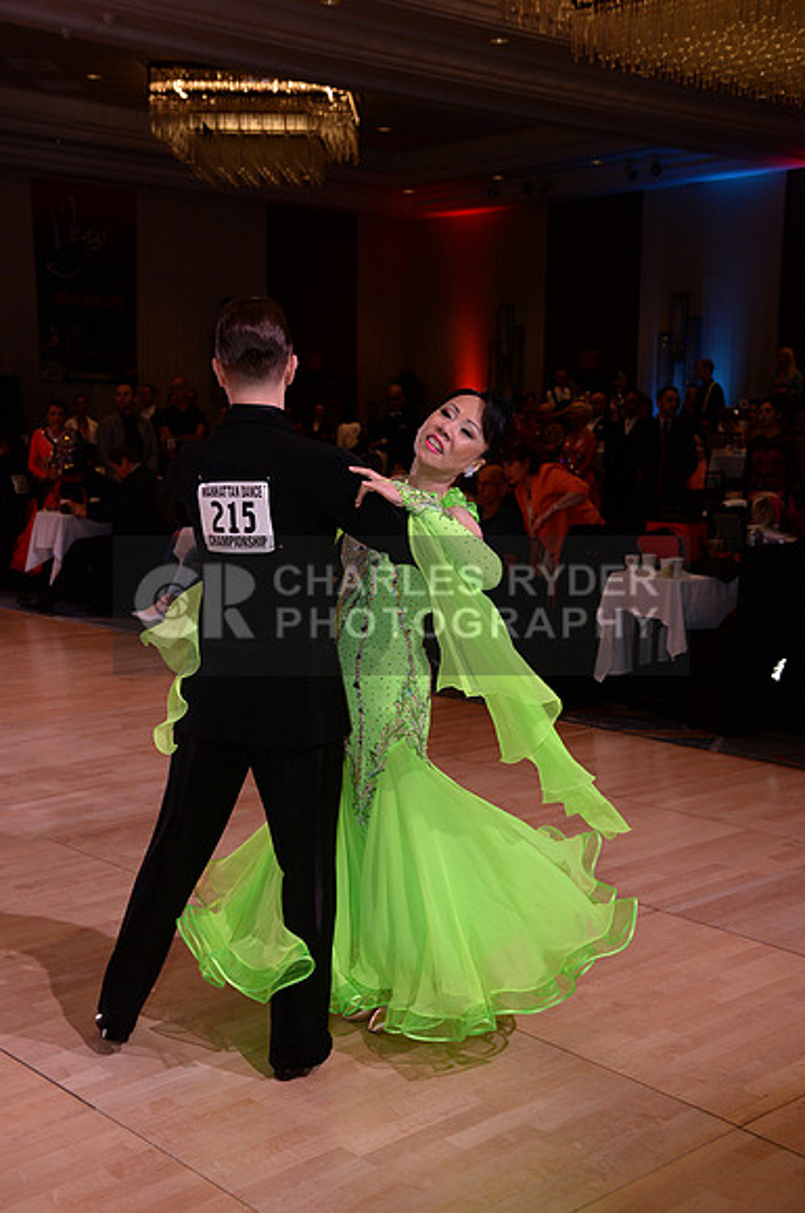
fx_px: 1615
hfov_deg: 28.0
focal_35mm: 48
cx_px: 402
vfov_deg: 41.2
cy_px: 606
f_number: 5.6
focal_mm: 48
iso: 2000
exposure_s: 1/250
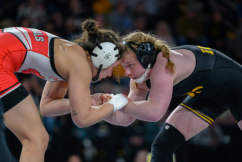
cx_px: 114
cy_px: 102
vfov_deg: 5.2
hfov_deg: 7.9
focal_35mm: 262
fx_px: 1761
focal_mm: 200
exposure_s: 1/800
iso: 3200
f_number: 2.8
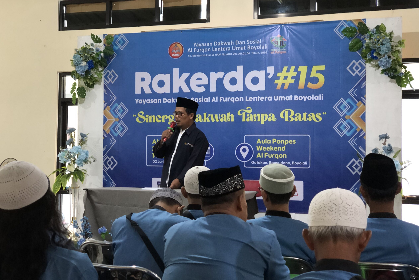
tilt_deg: +6.7
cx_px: 210
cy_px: 128
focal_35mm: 55
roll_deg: -1.5
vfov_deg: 24.6
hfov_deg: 36.2
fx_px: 640
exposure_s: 1/25
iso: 160
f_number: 2.4
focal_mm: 6
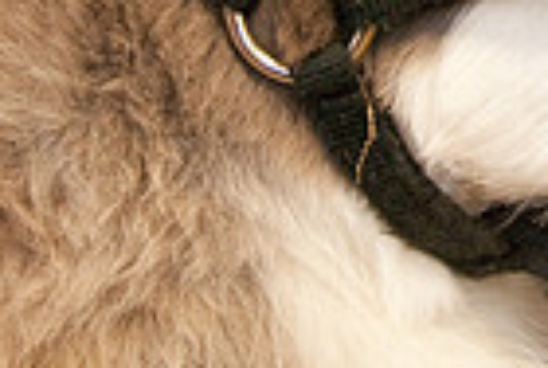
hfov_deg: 10.2
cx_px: 587
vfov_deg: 6.8
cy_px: -274
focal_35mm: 199
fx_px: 3036
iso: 800
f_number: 4.2
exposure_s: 1/30
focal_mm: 32
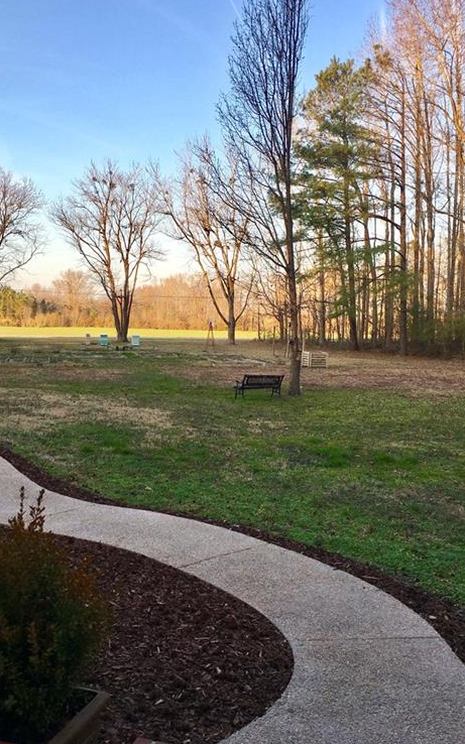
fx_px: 649
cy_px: 359
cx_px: 233
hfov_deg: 39.4
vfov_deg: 59.6
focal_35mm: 32
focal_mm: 4.15
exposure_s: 1/384
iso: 25
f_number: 2.2
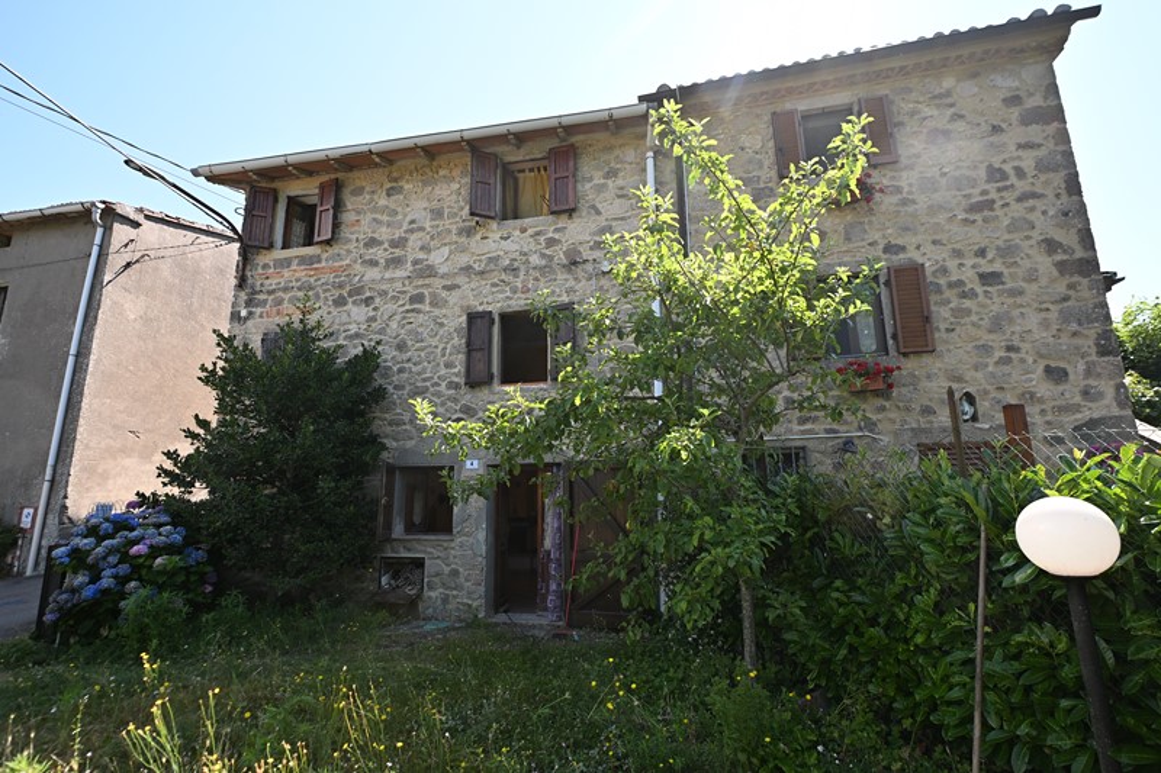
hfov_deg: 90.0
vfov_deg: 67.4
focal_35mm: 18
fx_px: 580
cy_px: 386
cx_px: 580
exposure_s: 1/250
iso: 200
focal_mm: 12
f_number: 5.6
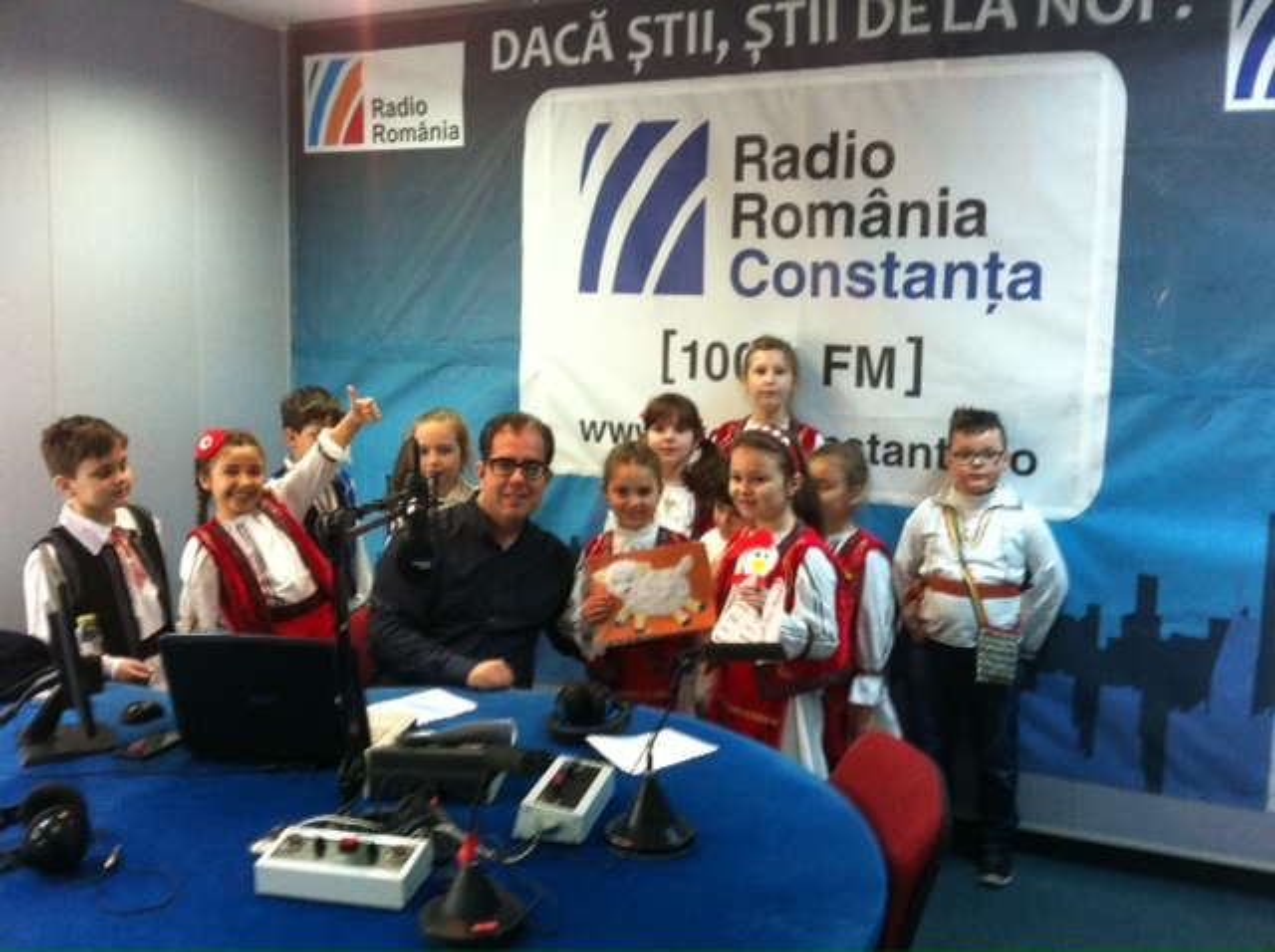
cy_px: 476
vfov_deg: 40.6
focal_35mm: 35
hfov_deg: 52.7
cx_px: 638
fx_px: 1287
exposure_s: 1/15
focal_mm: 3.85
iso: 160
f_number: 2.8
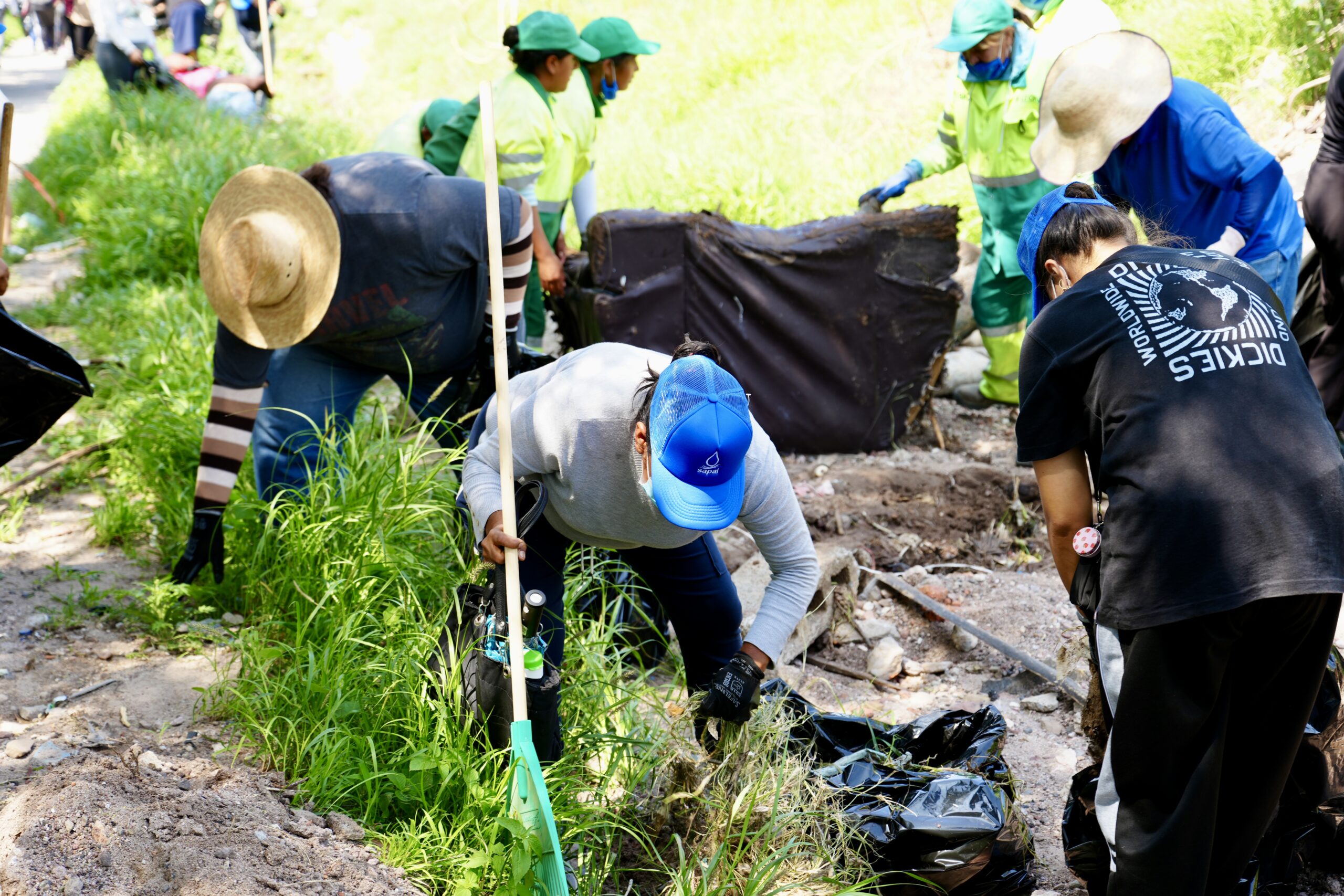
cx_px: 672
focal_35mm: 61
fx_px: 2277
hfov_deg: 32.9
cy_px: 448
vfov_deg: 22.3
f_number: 4.5
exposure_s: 1/80
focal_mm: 61
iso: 100
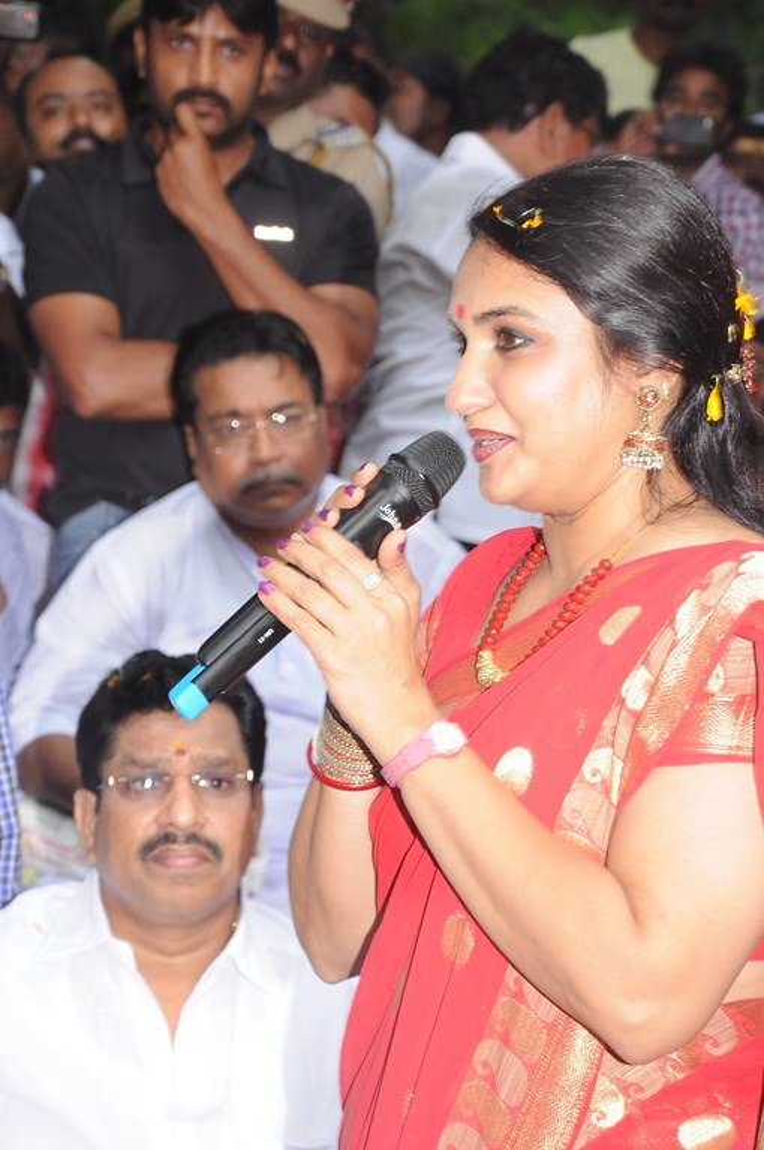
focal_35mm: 135
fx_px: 4309
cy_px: 575
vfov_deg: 15.2
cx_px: 382
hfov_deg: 10.1
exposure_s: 1/125
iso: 1250
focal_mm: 90
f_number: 11
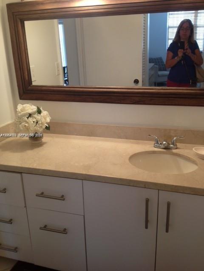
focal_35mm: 35
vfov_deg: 52.6
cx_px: 102
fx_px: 275
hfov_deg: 40.7
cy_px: 136
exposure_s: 1/20
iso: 64
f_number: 2.4
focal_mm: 4.28
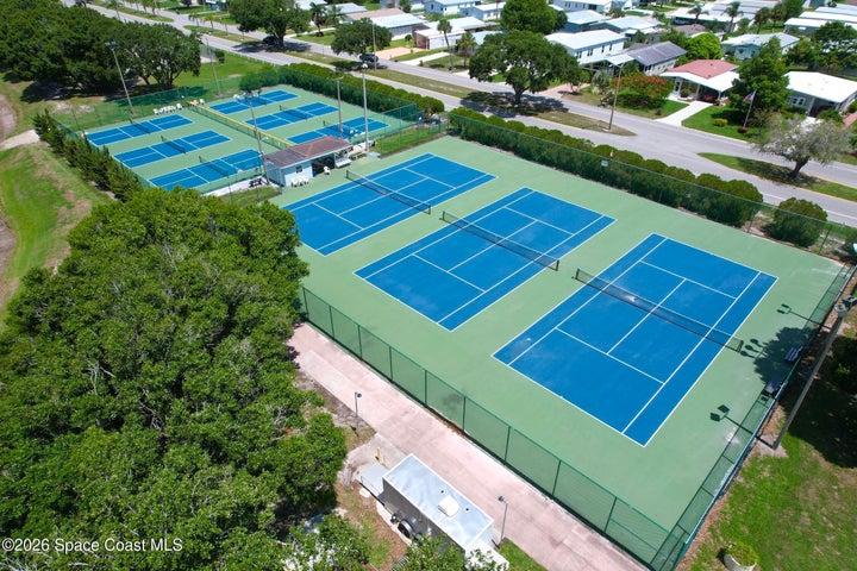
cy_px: 286
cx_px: 428
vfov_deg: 57.2
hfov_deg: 78.6
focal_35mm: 22
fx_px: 524
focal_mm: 8.38
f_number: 2.8
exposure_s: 1/2500
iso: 110
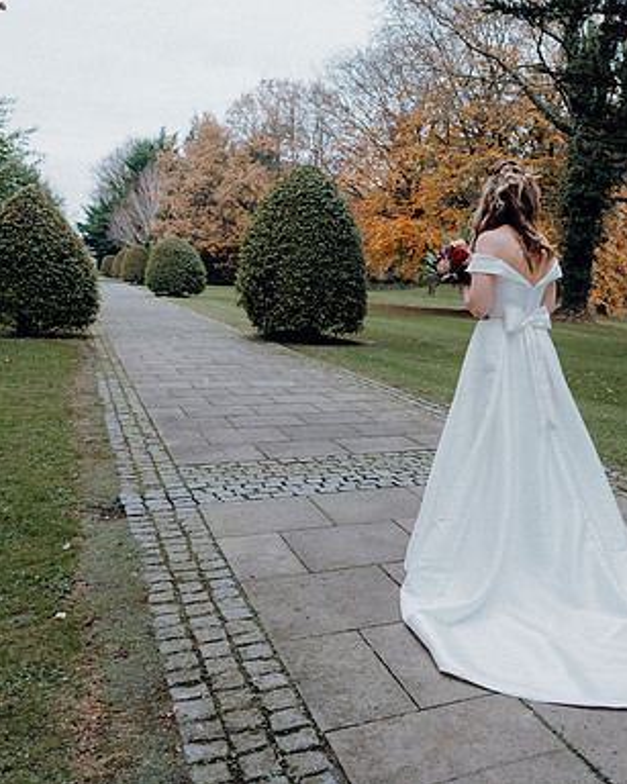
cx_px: 490
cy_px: 391
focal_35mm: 34
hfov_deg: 41.7
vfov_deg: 52.9
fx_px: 789
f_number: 3.5
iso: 4000
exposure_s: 1/200
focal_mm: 24
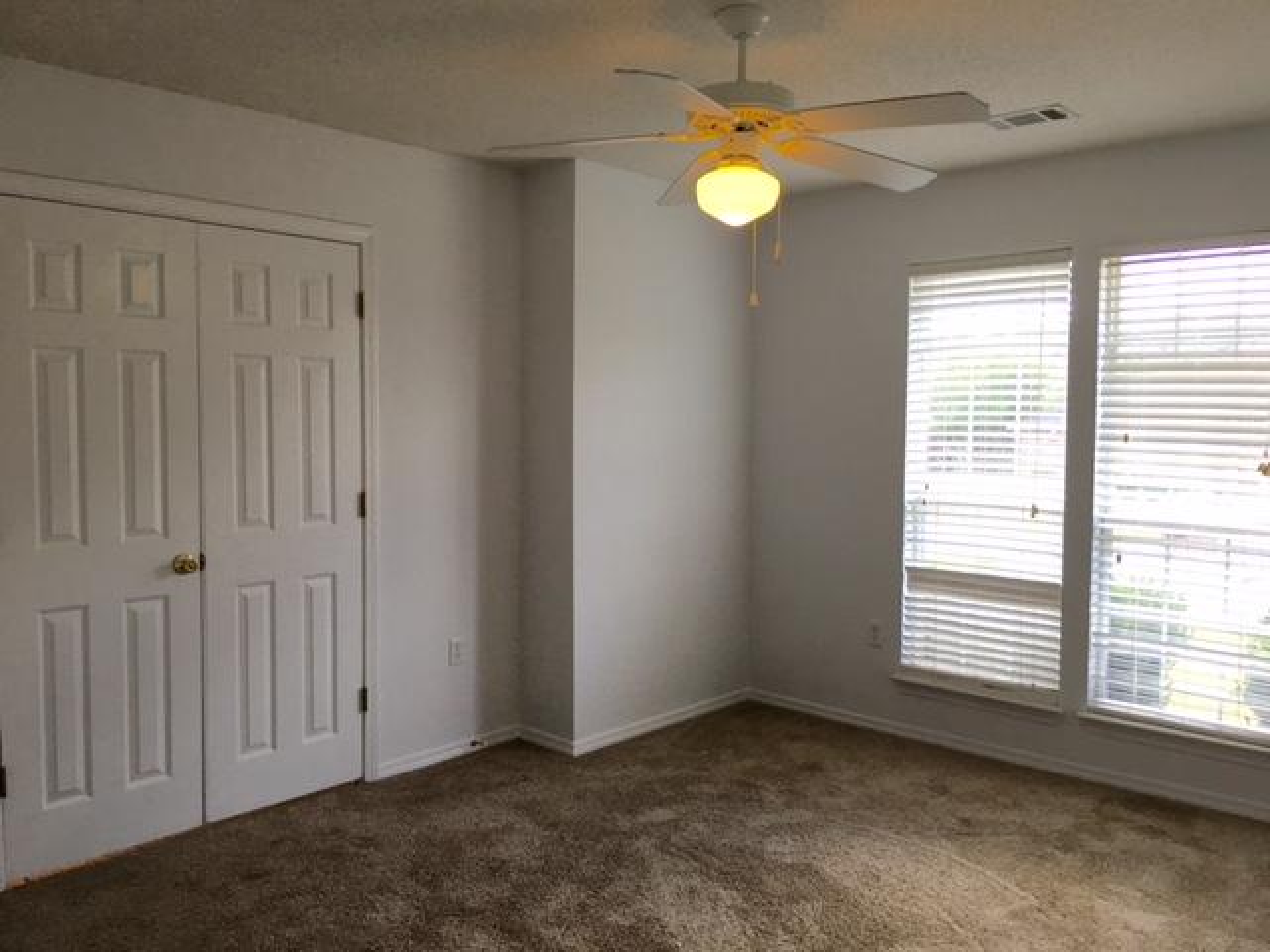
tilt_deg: -2.6
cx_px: 635
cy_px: 476
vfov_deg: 48.2
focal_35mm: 29
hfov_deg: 61.7
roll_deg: +0.1
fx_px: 1064
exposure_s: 1/40
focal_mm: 4.15
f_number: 2.2
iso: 25
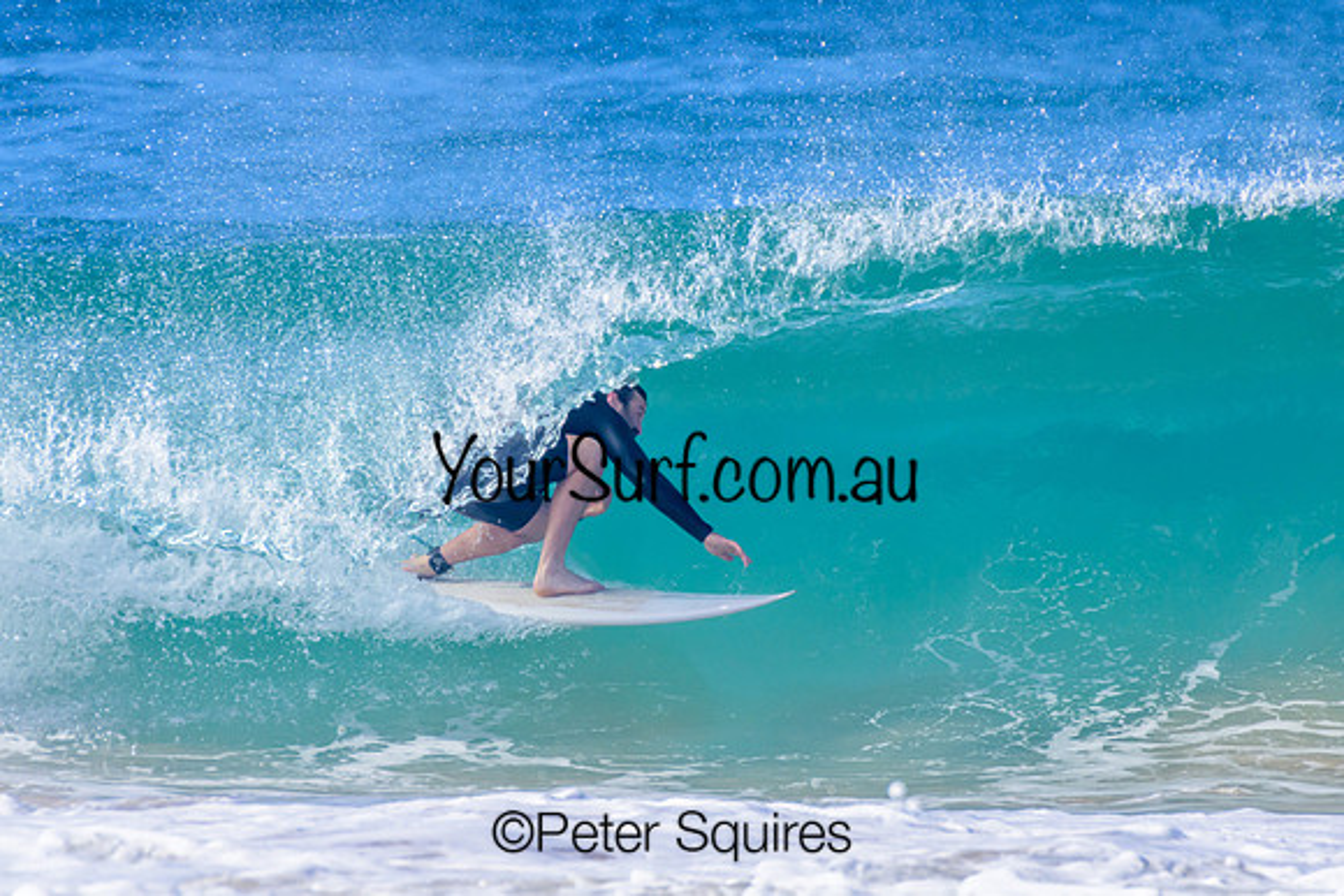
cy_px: 448
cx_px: 672
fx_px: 37340
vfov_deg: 1.4
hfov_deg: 2.1
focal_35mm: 1000
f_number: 11
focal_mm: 1000
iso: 1400
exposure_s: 1/2000
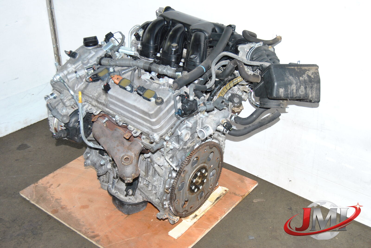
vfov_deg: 29.0
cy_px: 124
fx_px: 480
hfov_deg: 42.3
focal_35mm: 46
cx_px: 186
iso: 400
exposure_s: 1/200
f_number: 5.6
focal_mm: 31
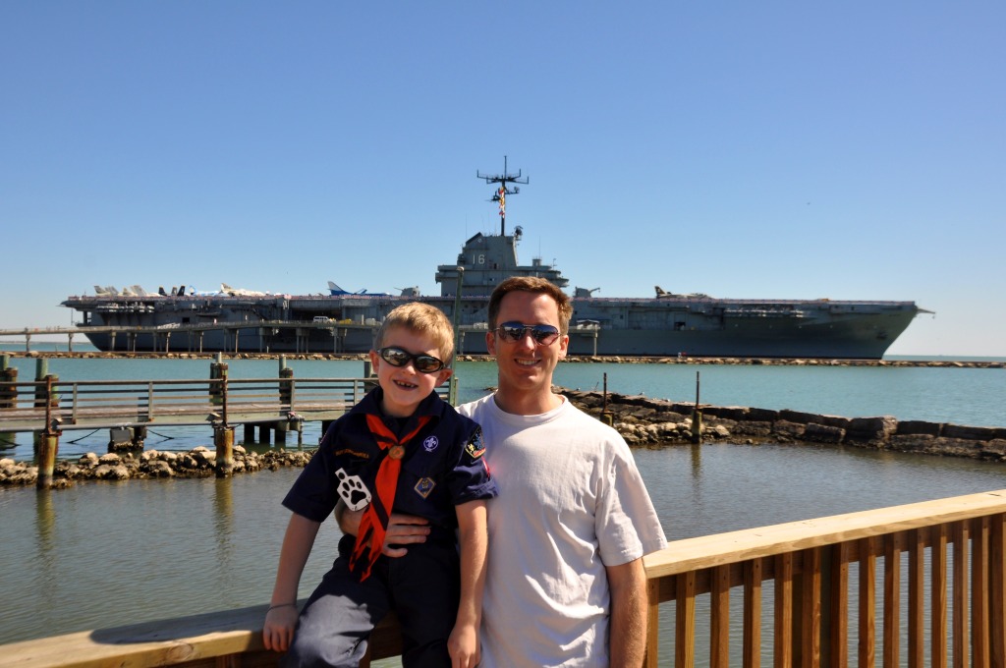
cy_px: 334
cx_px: 503
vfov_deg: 39.9
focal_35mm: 33
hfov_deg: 57.3
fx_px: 921
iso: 200
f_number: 9
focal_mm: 22
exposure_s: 1/320
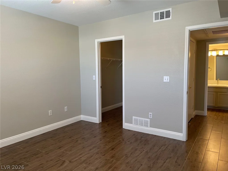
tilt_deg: -5.4
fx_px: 171
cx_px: 114
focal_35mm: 26
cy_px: 86
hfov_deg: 67.3
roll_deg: +1.1
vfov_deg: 53.1
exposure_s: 1/60
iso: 64
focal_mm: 5.1
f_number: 1.6
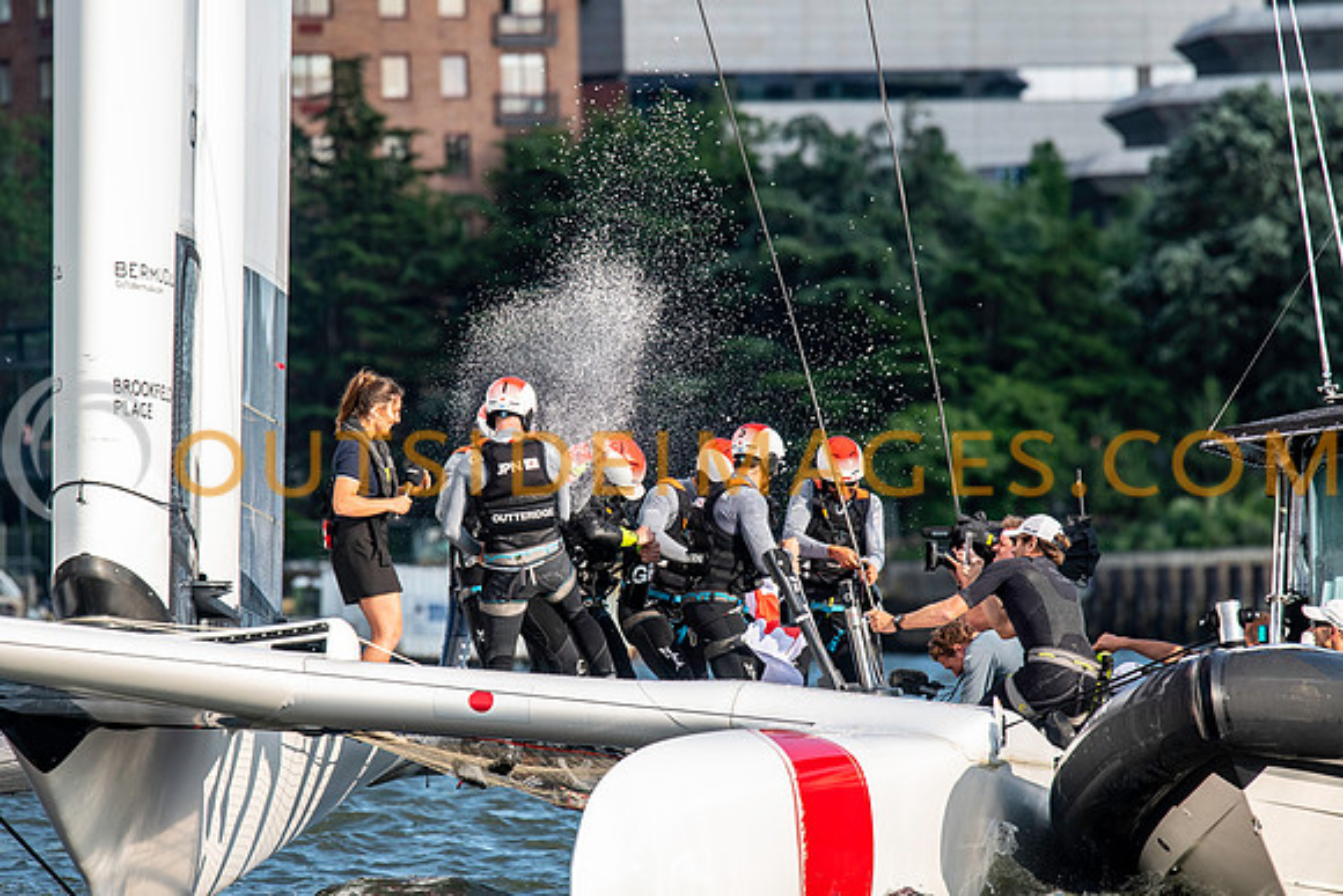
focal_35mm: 450
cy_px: 448
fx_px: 16791
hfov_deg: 4.6
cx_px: 672
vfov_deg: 3.1
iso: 500
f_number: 5
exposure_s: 1/1600
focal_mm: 300
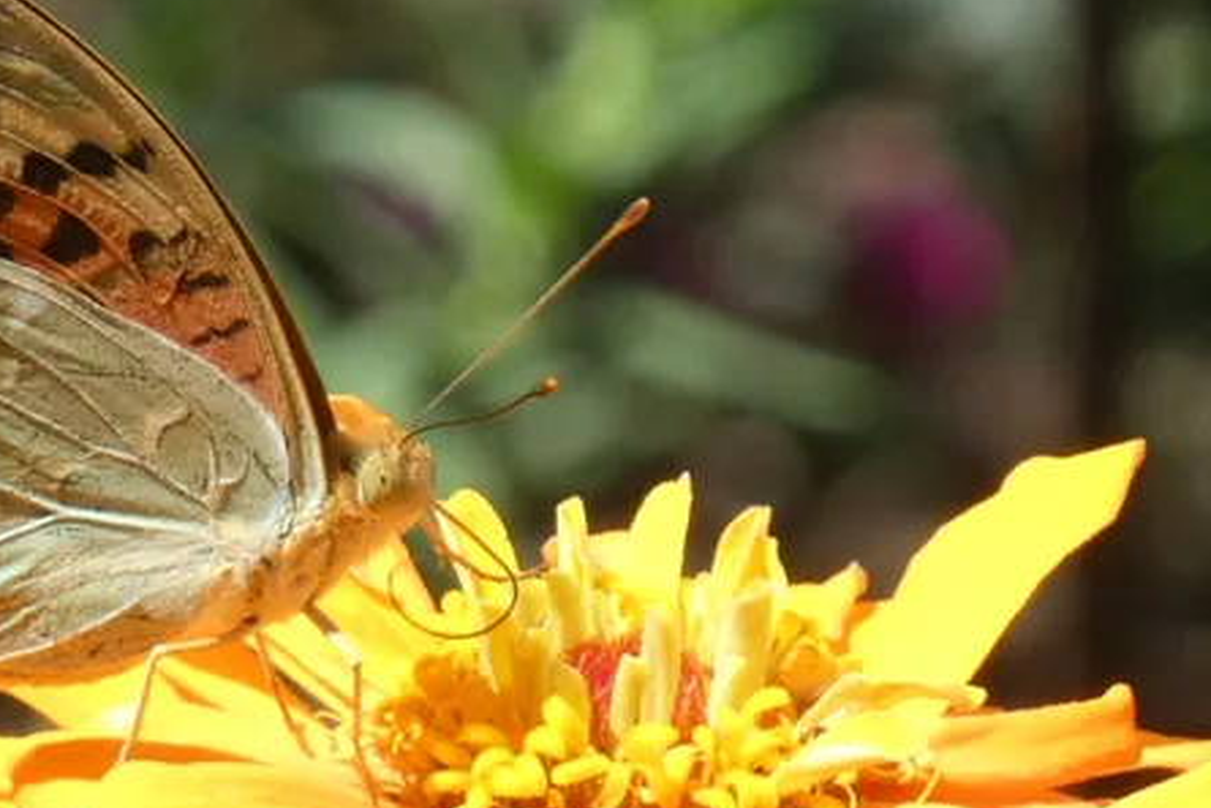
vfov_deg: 2.8
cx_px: 362
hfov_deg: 4.2
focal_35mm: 492
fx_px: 16555
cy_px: 522
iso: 80
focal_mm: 58.9
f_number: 5.6
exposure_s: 1/200
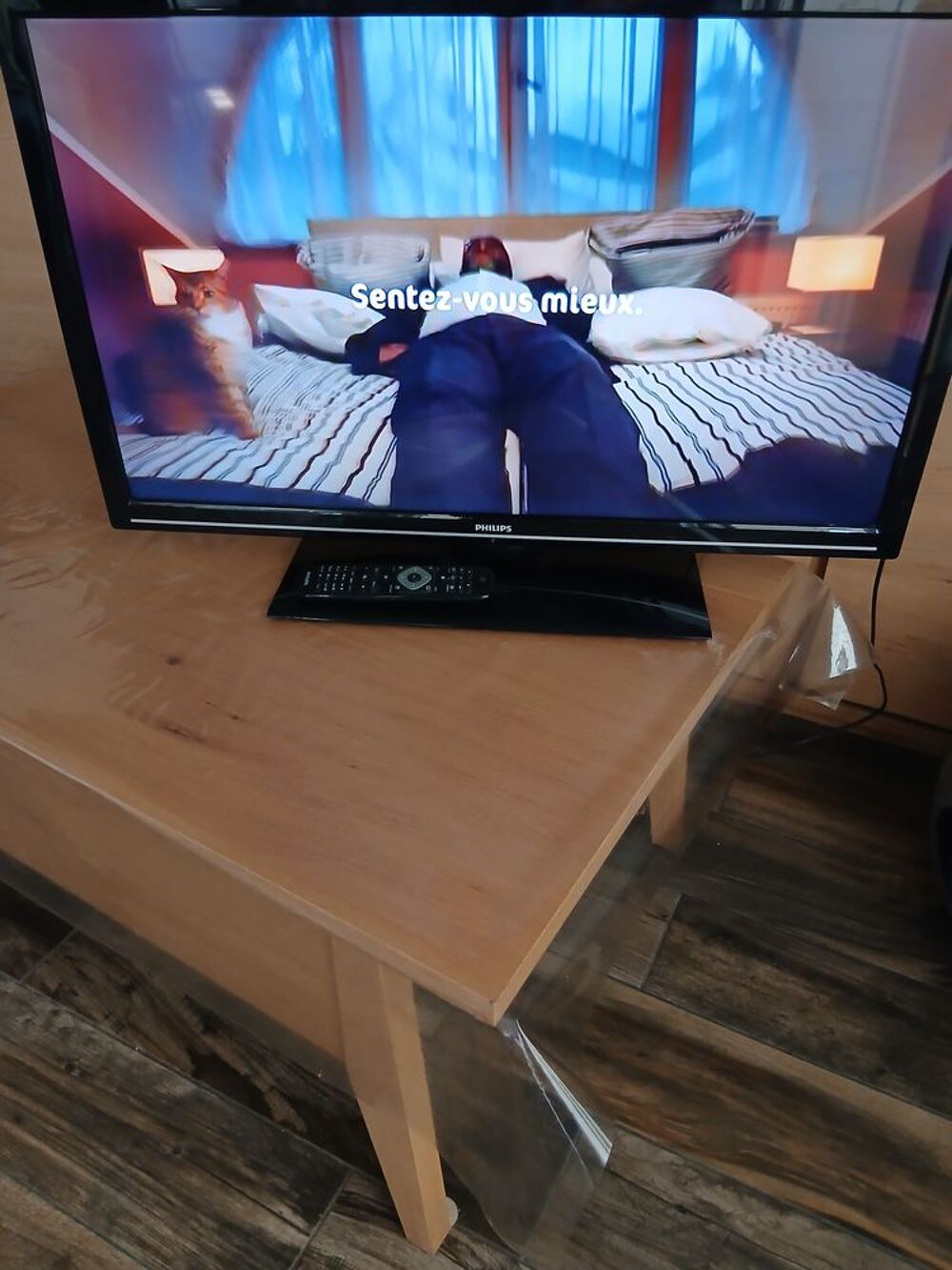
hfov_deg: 53.1
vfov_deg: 67.3
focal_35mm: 26
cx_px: 476
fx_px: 953
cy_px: 635
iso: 320
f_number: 1.8
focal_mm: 3.98
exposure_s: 1/33.3
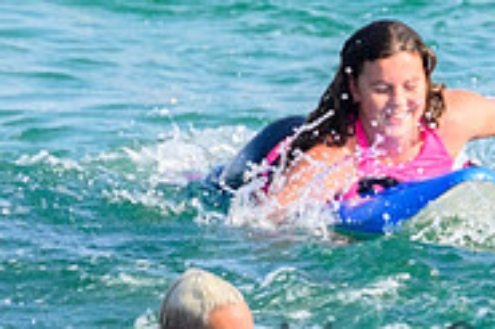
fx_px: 43617
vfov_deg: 0.4
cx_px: 458
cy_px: 204
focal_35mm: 3175
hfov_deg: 0.7
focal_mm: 800
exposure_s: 1/2000
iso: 2200
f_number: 11
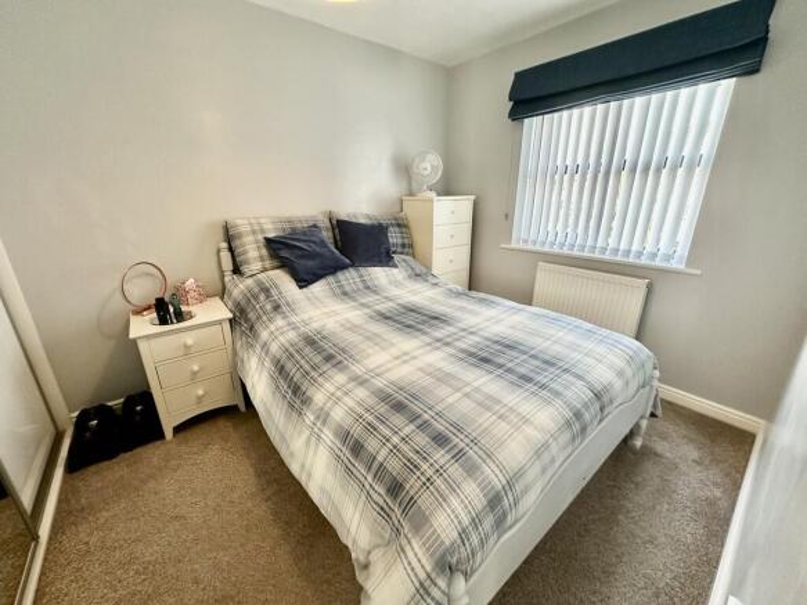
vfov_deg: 85.7
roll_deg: -0.3
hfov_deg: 102.1
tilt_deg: -18.6
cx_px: 404
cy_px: 302
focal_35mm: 14
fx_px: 326
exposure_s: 1/50
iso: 250
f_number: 2.2
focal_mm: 2.22
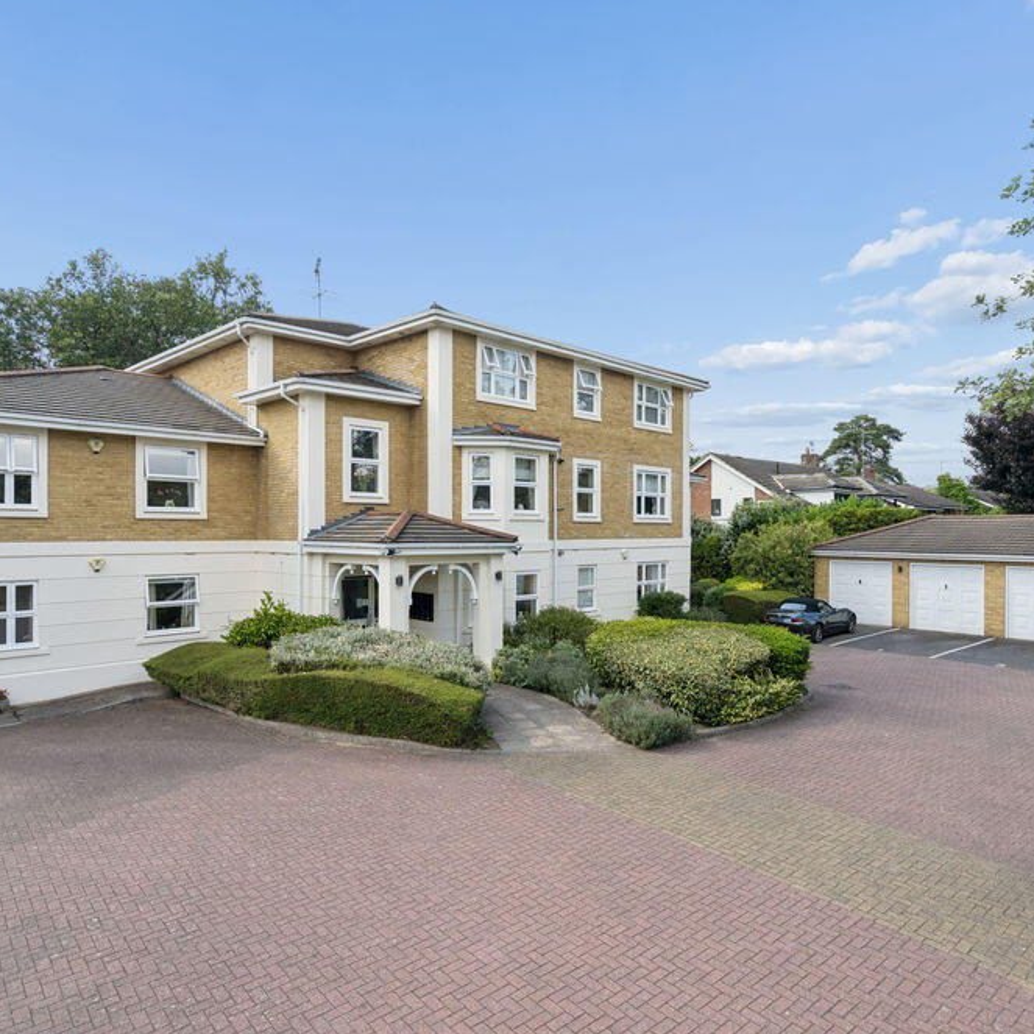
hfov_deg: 72.0
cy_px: 520
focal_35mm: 21
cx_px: 561
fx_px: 710
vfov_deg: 72.1
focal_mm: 16
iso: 640
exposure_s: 1/800
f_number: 8
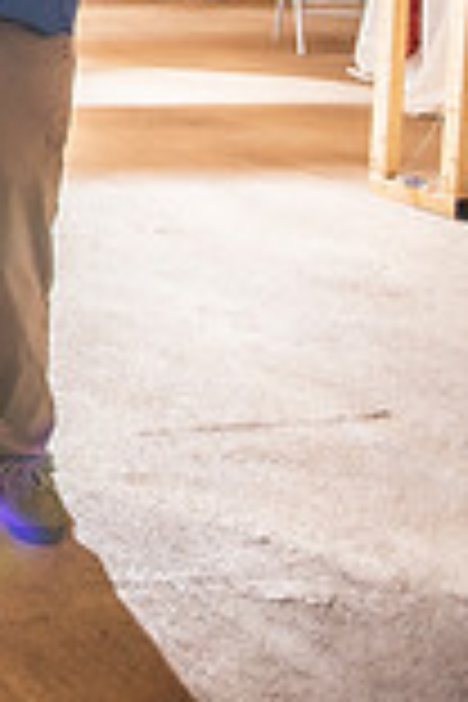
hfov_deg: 11.6
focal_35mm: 89
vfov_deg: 21.2
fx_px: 1735
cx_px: -774
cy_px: -155
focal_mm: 24
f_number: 2.8
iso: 500
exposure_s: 1/125
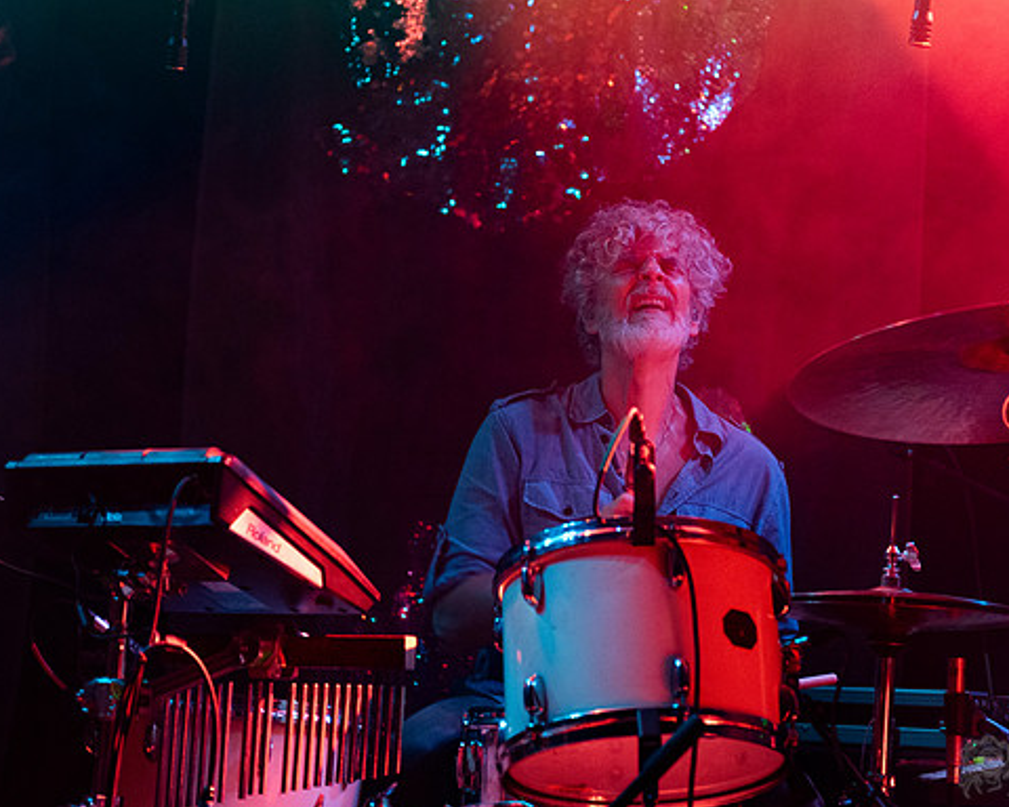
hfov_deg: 21.0
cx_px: 597
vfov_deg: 16.9
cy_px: 317
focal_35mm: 91
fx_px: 2717
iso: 2500
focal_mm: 66
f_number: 3.2
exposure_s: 1/80
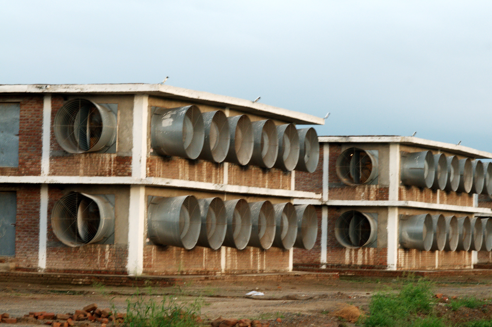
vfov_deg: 10.7
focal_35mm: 128
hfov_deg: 16.1
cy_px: 164
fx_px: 1740
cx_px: 246
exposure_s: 1/60
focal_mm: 85
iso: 500
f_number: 6.3
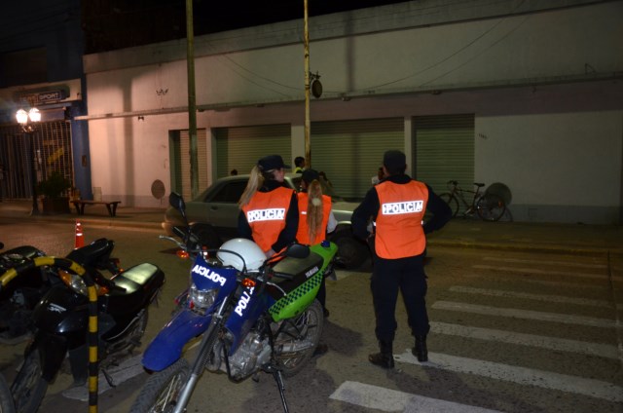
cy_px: 206
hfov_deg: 59.6
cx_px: 312
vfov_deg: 41.5
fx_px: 544
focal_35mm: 32
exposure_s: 1/60
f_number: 3.8
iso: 800
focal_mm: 21
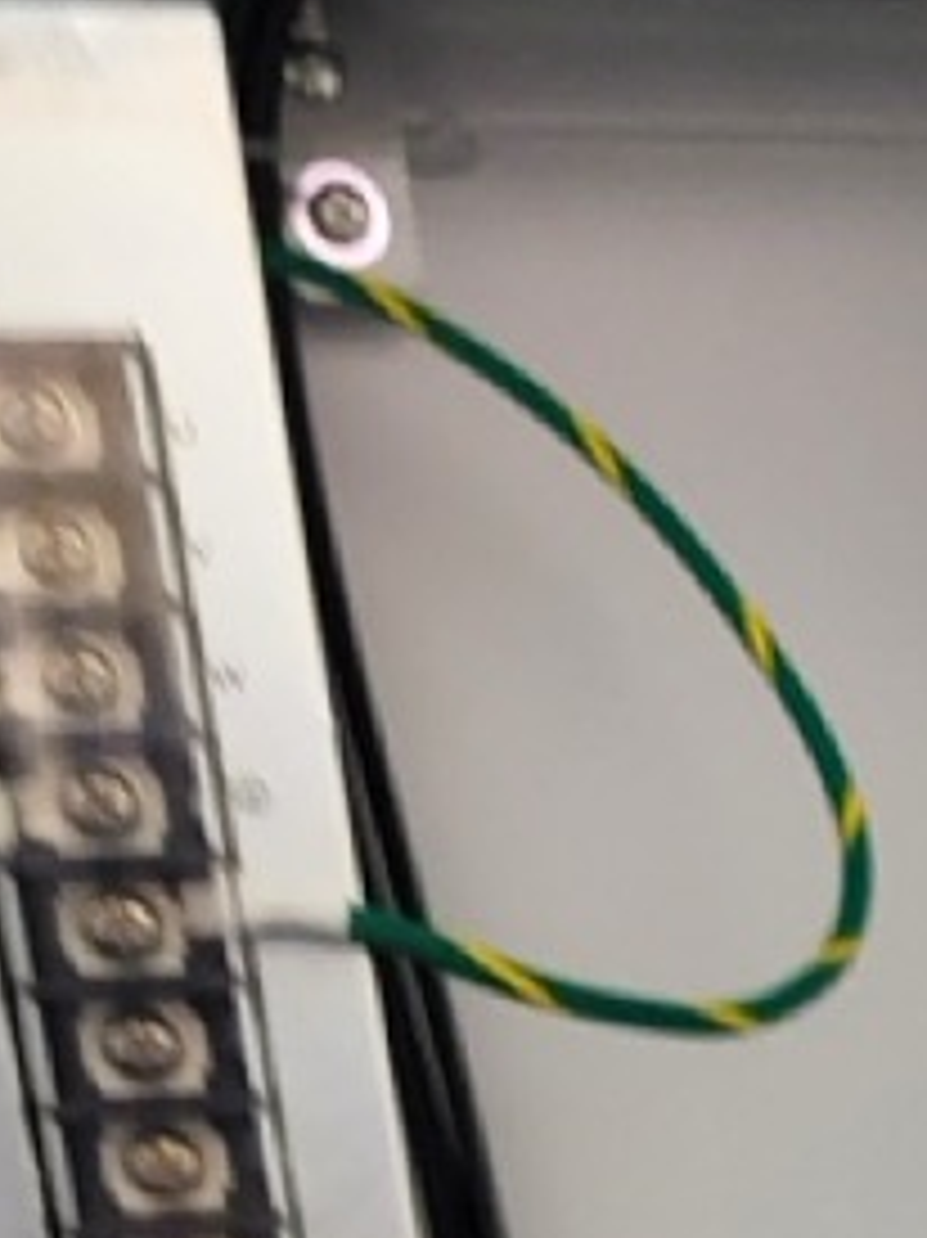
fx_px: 4324
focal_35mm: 121
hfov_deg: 10.8
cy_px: 2422
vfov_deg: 13.9
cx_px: 2034
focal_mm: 5.4
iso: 200
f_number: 1.8
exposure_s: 1/40
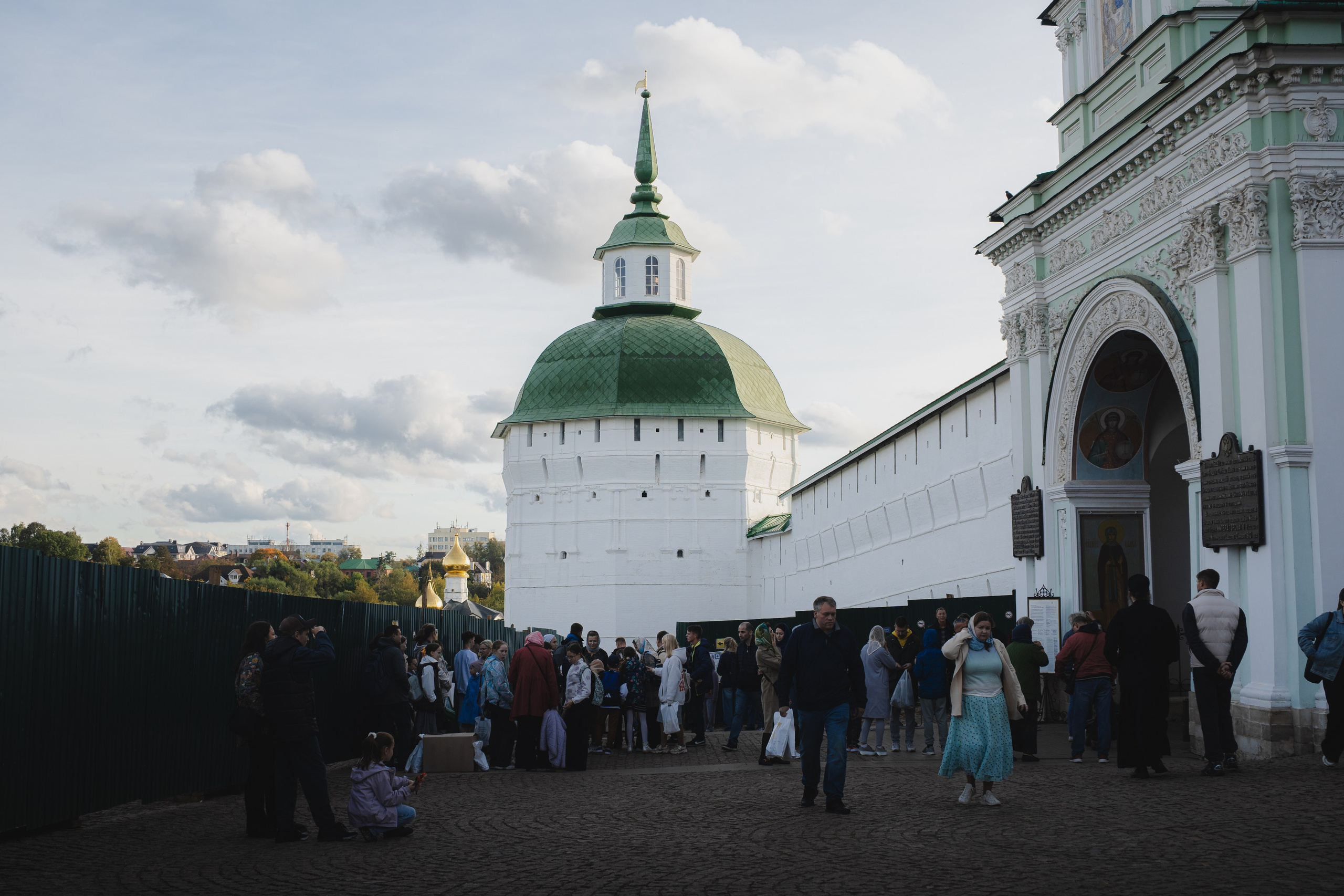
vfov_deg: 34.7
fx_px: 1432
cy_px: 462
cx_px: 646
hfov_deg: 50.3
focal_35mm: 38
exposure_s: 1/250
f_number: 5.6
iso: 100
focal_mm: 24.3
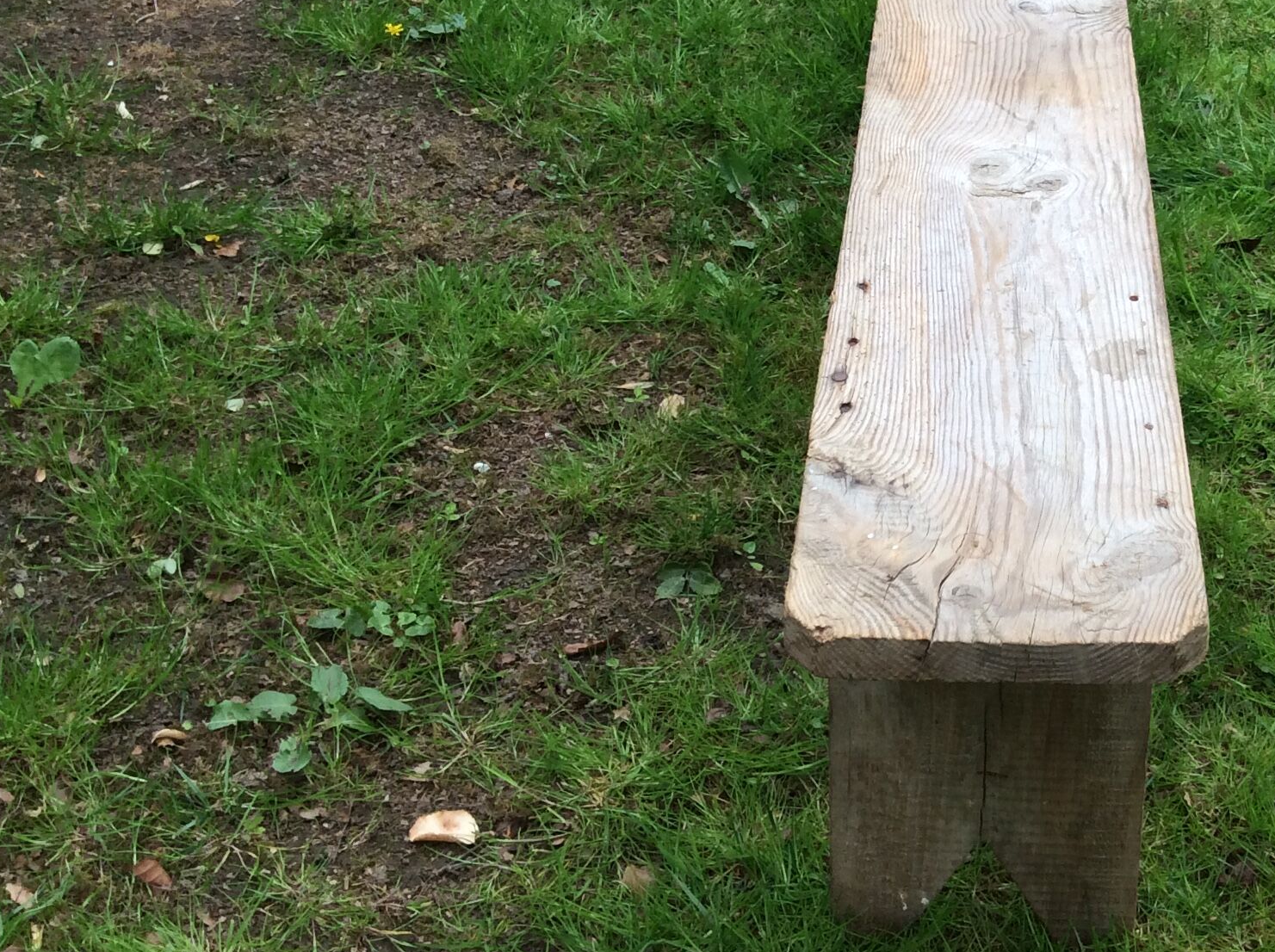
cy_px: 331
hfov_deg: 33.7
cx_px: 957
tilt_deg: -30.5
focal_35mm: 56
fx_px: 2059
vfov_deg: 25.9
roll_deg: +0.4
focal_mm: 3.3
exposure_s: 1/414
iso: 32
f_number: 2.4
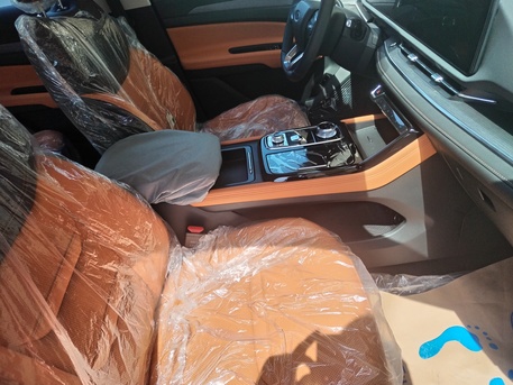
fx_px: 385
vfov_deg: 53.1
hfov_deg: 67.3
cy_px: 192
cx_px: 256
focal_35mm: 26
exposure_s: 1/417
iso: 100
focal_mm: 4.75
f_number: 1.8
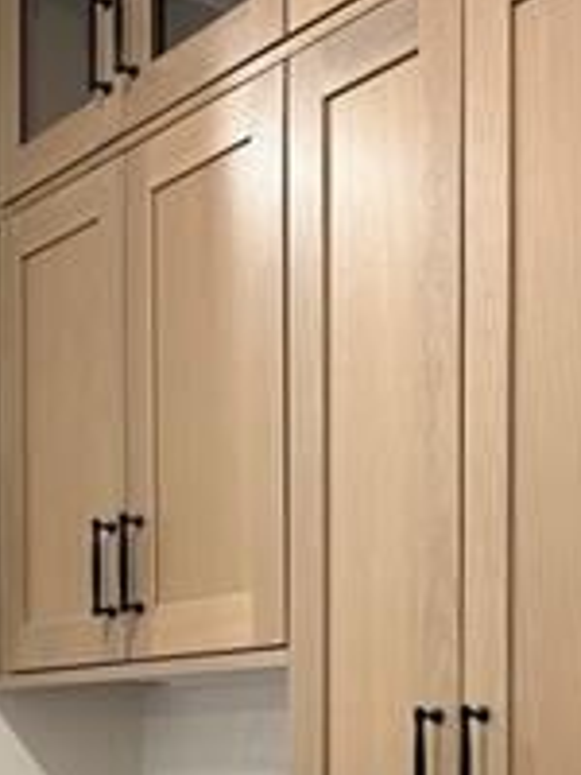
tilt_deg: -0.1
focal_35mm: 72
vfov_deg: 25.7
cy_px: 779
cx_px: 422
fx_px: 1611
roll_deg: -0.1
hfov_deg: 20.3
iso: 200
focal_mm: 6.76
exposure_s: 1/60
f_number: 1.78
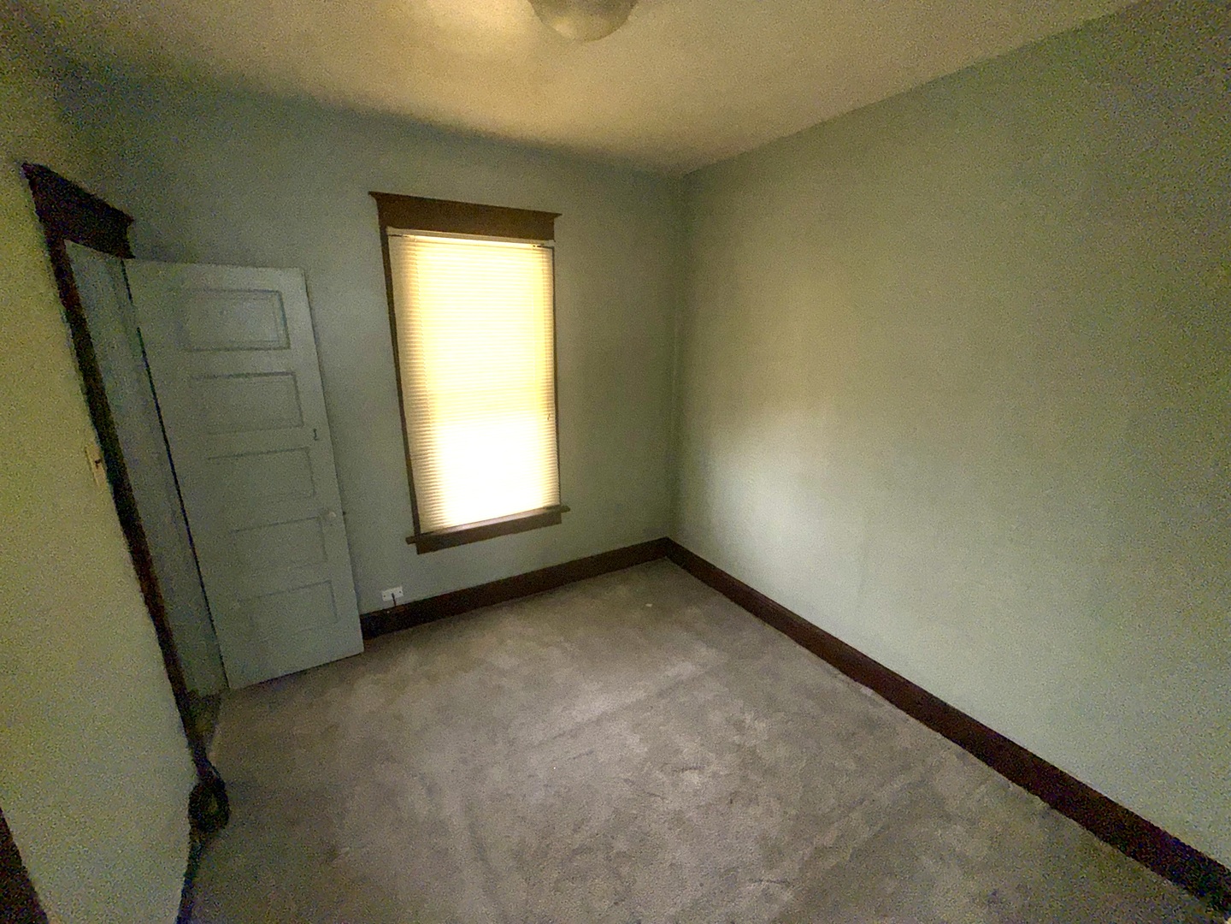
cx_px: 616
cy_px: 462
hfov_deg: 102.1
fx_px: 498
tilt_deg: -15.0
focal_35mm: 14
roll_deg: +0.0
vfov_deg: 85.7
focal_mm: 2.22
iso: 20
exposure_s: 1/122
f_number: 2.2
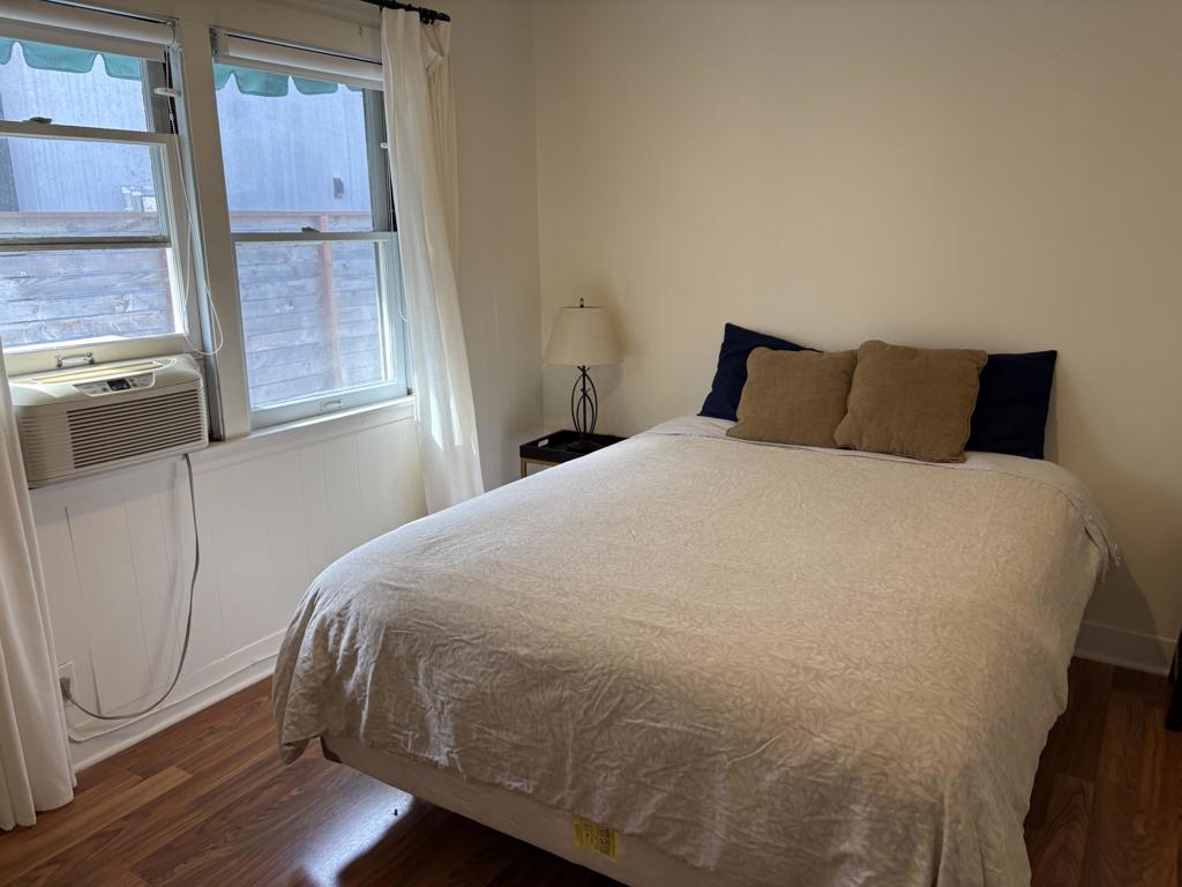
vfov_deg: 53.1
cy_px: 444
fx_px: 888
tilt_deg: -11.2
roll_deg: +2.0
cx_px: 591
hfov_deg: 67.3
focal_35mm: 26
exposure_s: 1/120
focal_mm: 5.96
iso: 80
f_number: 1.6
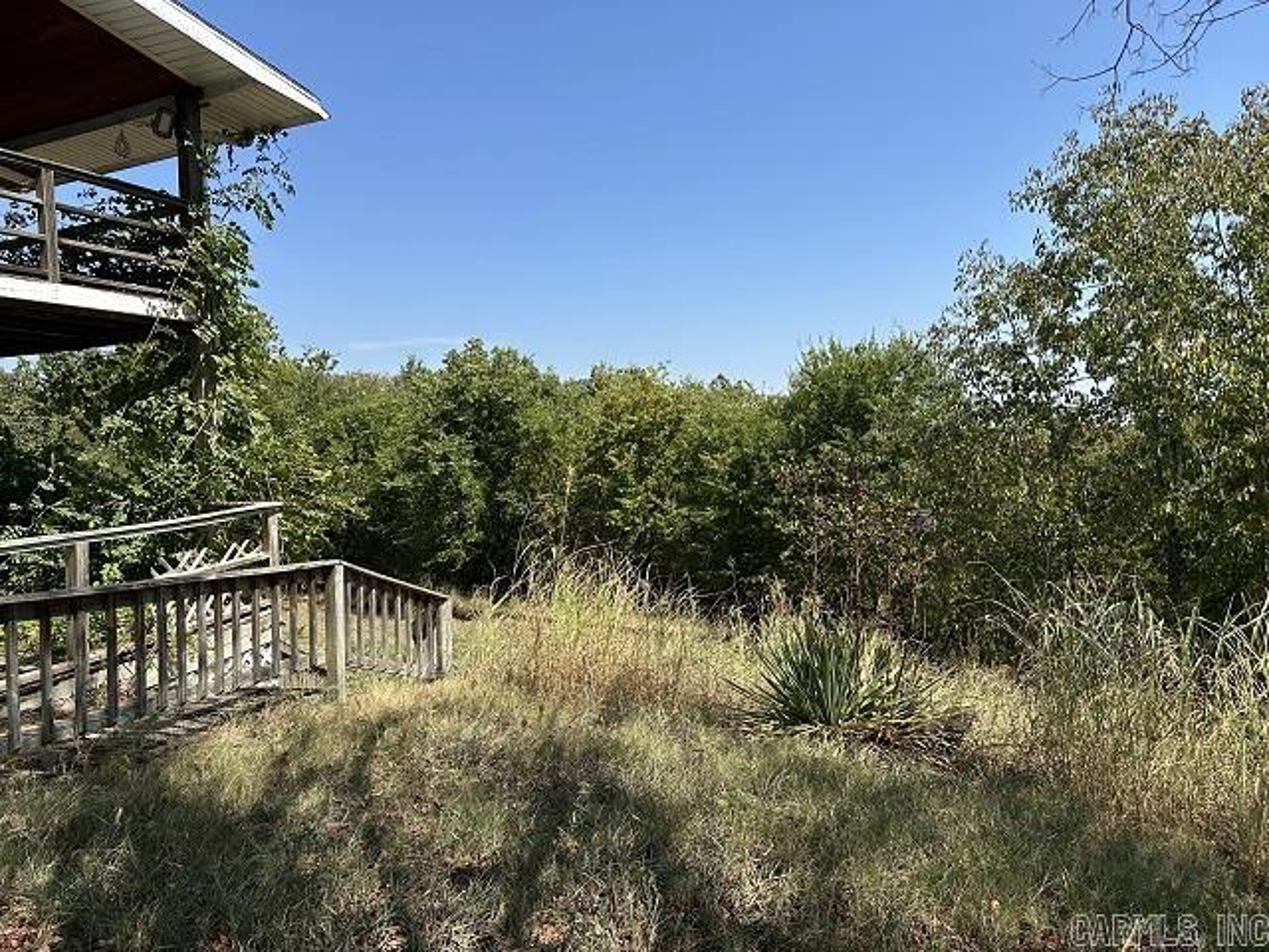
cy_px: 476
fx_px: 880
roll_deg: +0.4
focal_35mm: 24
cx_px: 634
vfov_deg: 56.8
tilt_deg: -2.4
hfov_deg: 71.6
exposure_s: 1/3155
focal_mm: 6.86
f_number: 1.78
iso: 80
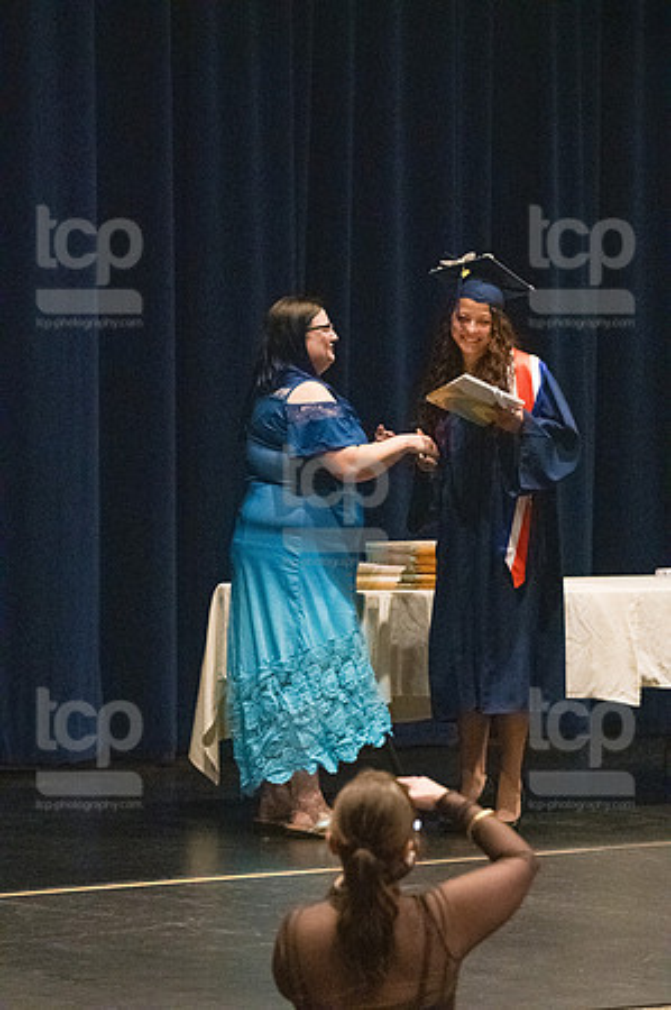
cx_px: 336
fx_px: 4623
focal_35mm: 165
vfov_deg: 12.5
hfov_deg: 8.3
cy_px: 505
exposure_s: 1/400
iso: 10000
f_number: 3.2
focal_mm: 110
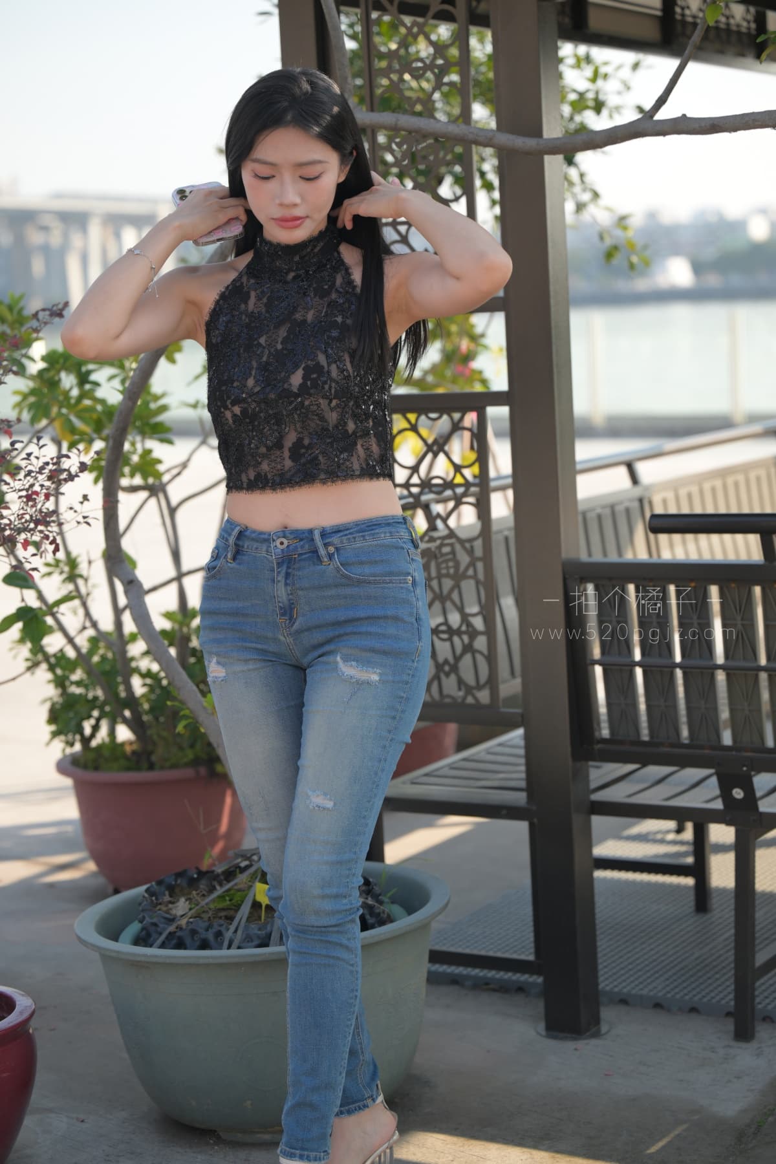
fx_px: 2360
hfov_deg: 18.7
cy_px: 582
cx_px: 388
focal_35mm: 73
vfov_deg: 27.7
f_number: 3.2
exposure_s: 1/400
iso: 100
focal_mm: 73
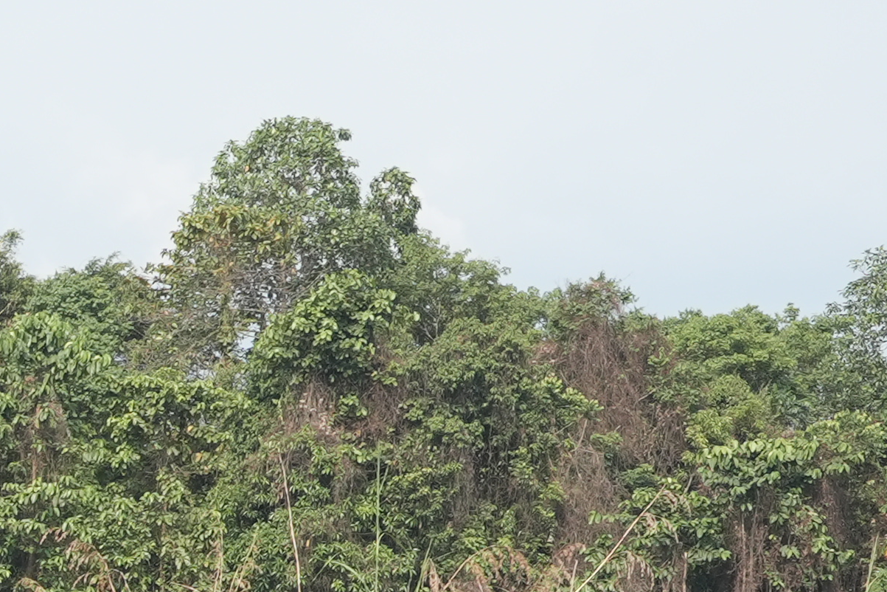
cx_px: -975
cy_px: 1413
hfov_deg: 8.3
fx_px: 5740
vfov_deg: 5.7
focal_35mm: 233
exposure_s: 1/320
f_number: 7.1
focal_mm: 40
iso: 250
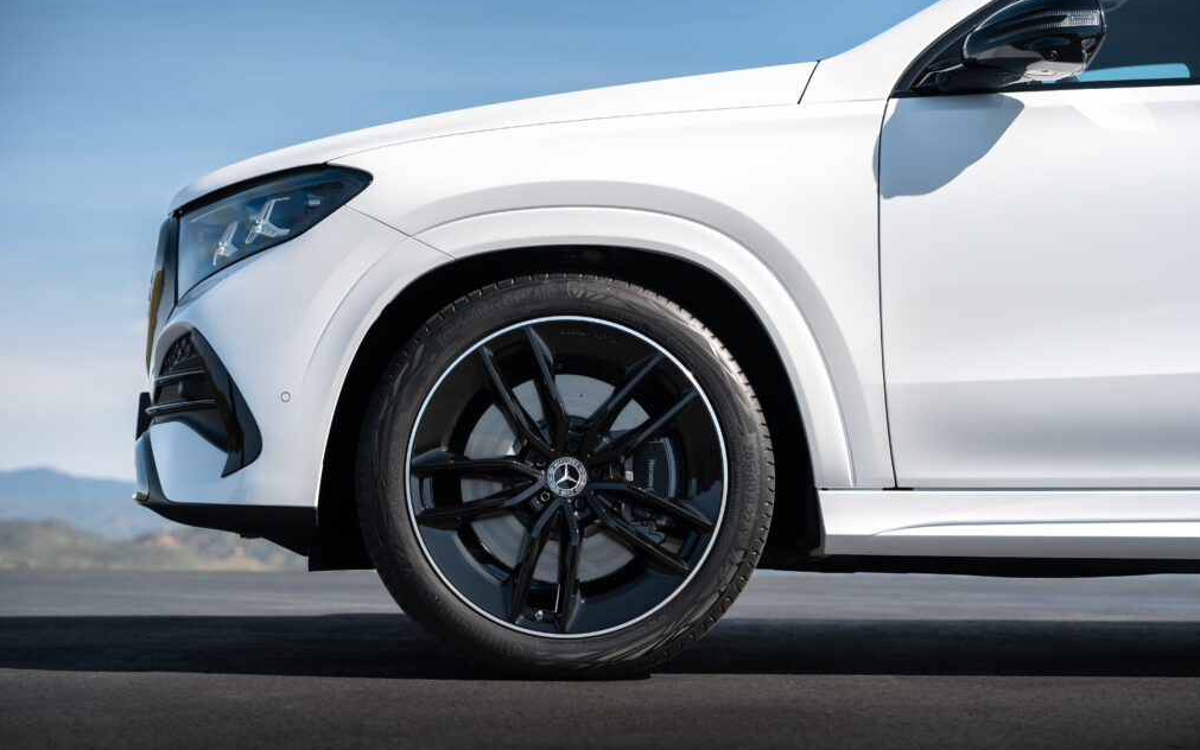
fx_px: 2093
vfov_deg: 20.3
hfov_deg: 32.0
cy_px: 401
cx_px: 607
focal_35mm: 64
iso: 250
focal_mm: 62
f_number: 3.5
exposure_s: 1/2500
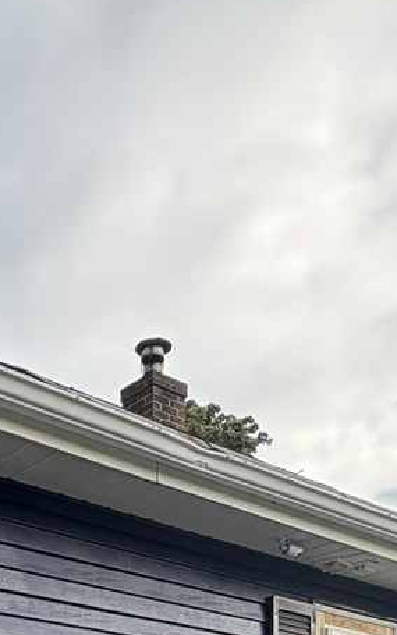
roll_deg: +0.3
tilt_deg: -1.3
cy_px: 851
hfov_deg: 25.1
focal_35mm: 50
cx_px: 46
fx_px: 866
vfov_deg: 30.5
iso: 64
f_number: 2.2
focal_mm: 2.22
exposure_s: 1/522
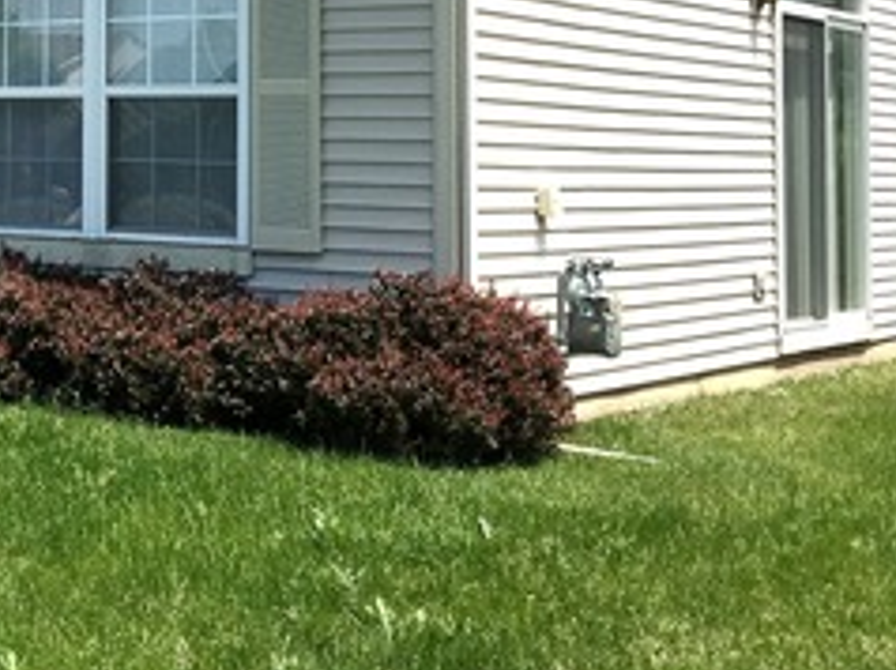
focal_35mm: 78
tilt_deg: +5.9
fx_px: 2017
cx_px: -64
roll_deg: -0.8
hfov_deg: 23.6
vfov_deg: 18.4
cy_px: 4
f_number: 2.2
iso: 25
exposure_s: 1/1479
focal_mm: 4.15
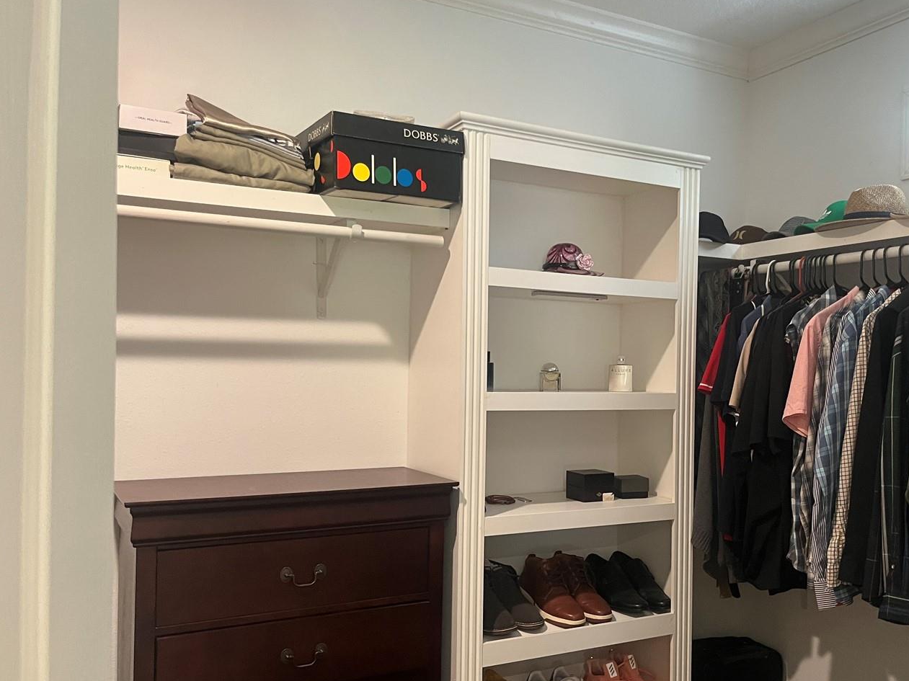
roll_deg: -0.8
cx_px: 559
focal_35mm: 33
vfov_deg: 42.9
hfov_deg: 54.8
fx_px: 866
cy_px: 370
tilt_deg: +1.7
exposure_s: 1/60
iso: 320
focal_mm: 5.1
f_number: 1.6
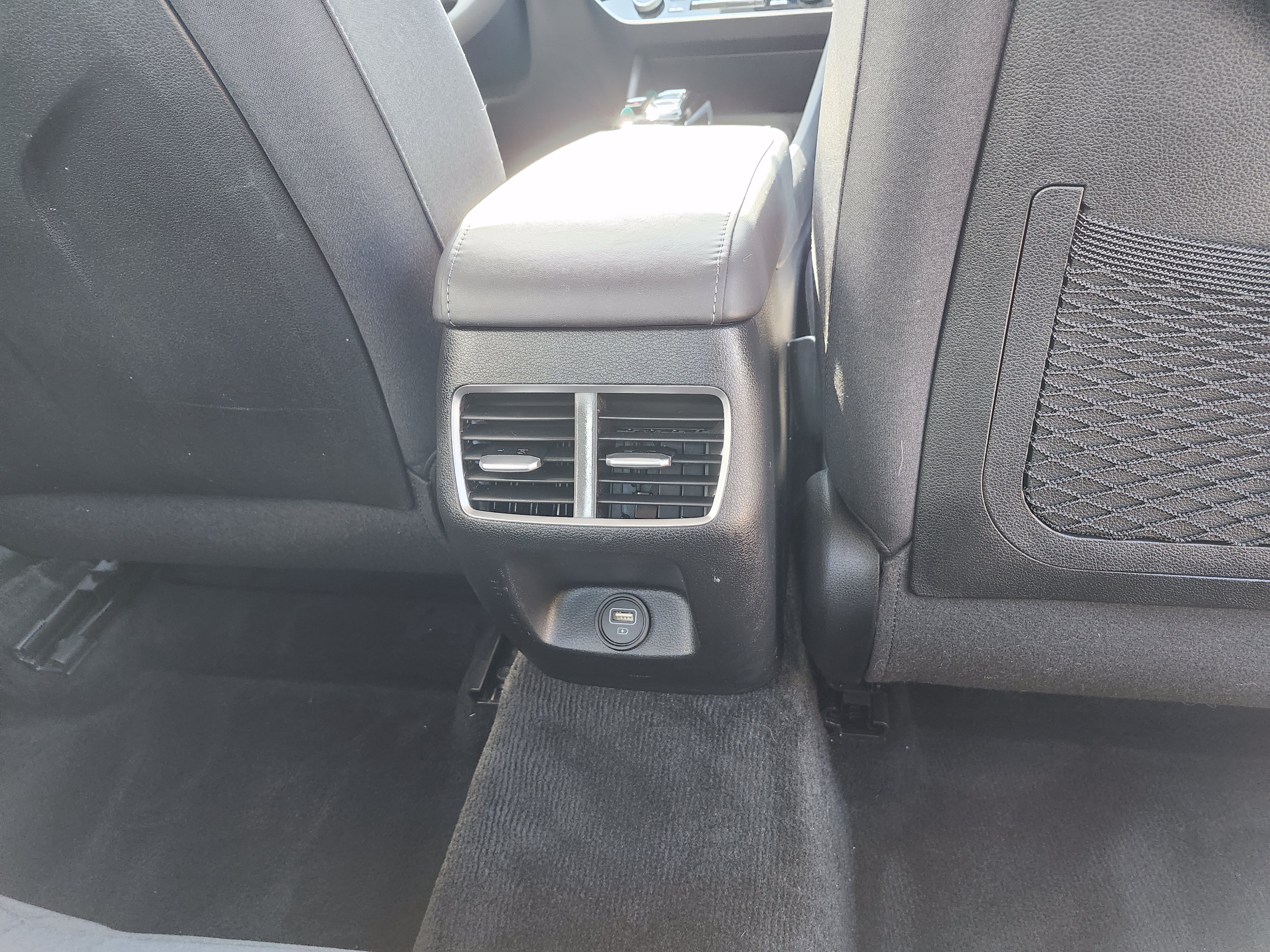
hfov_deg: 73.9
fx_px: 844
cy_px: 476
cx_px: 635
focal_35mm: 23
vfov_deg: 58.9
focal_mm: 5.54
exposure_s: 1/120
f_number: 1.8
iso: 640
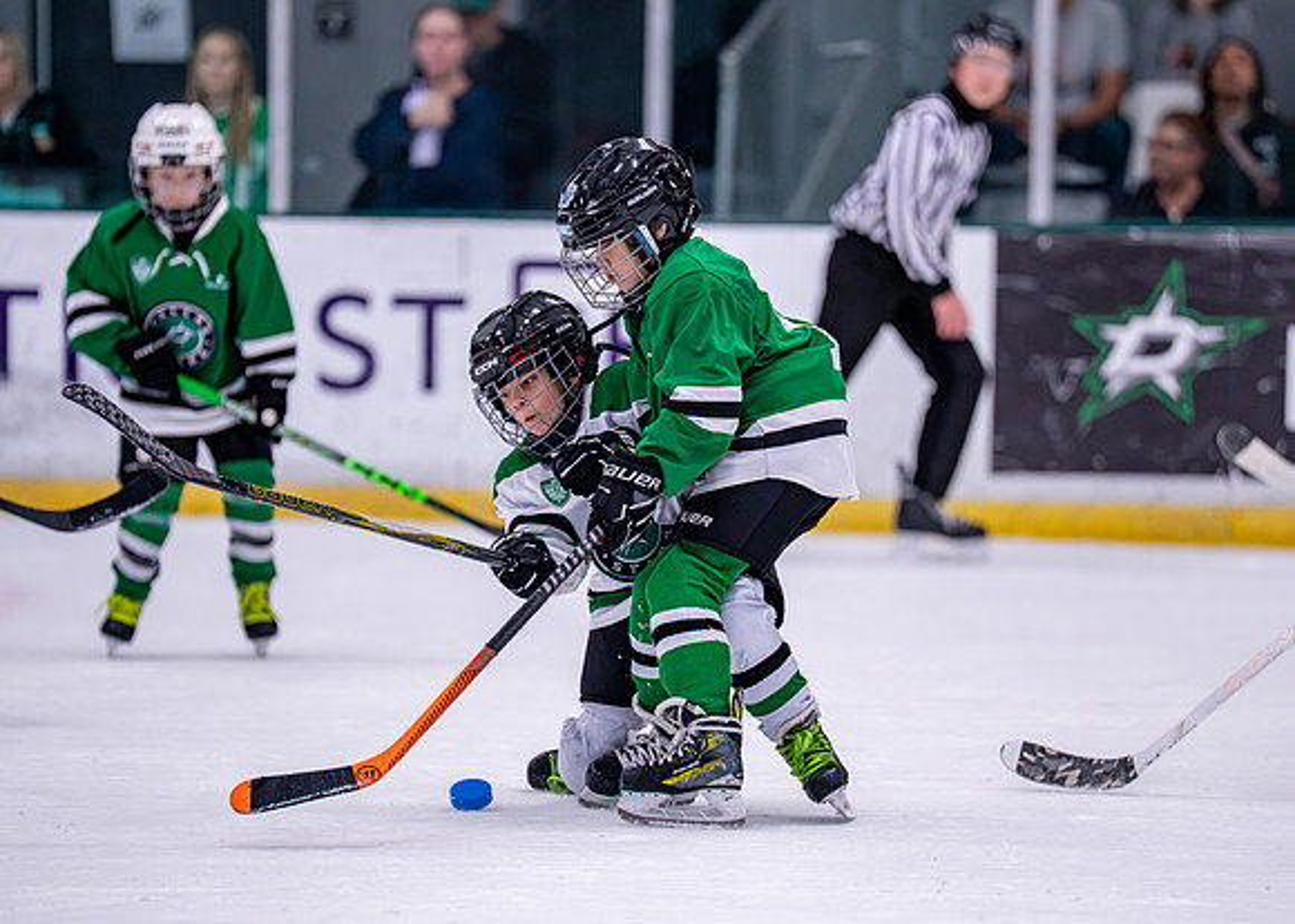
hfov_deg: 8.4
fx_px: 8771
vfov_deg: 6.0
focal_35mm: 239
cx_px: 666
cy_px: 494
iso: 2500
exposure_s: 1/1250
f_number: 2.8
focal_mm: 200
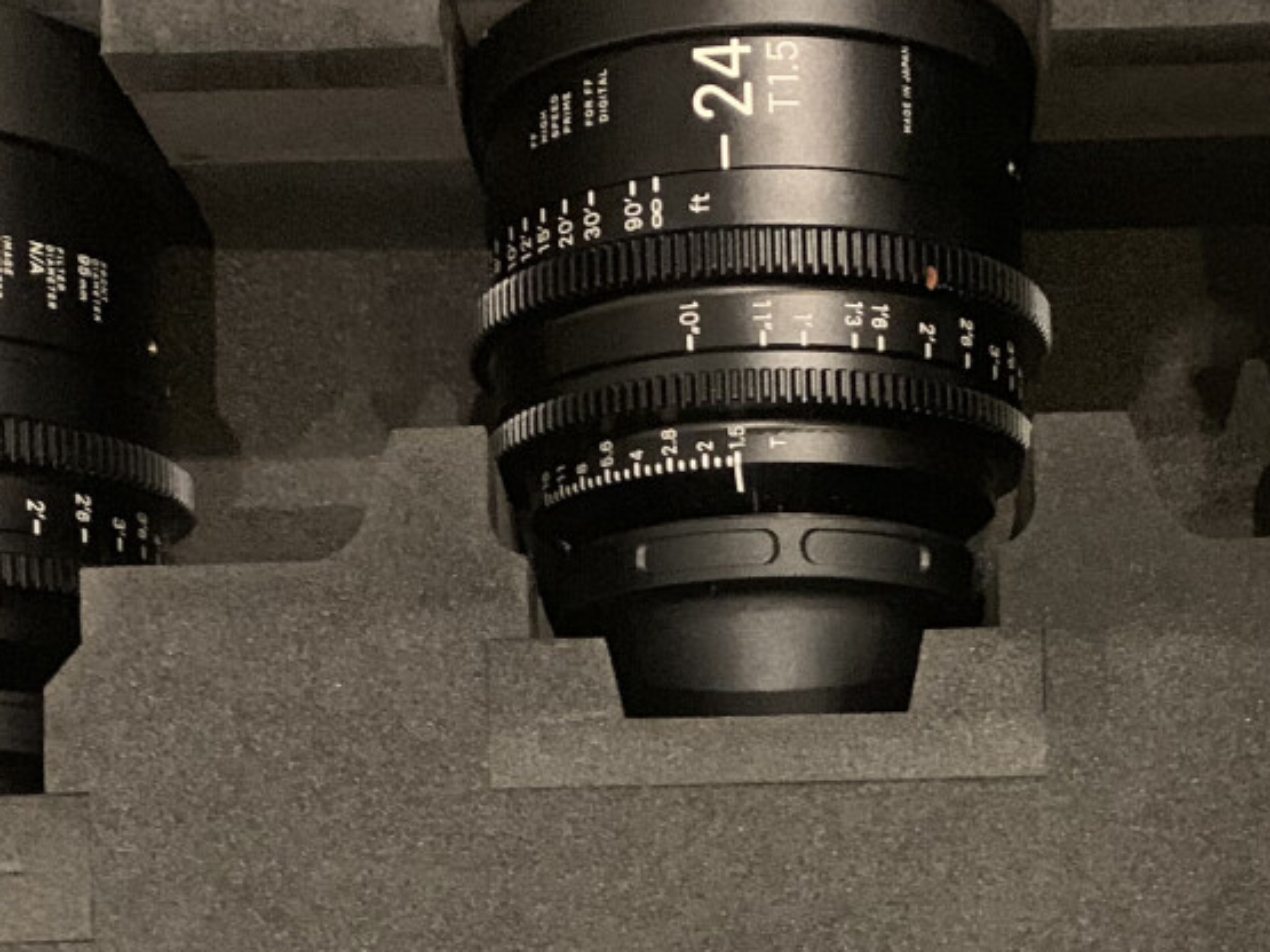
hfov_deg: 25.9
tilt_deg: -87.1
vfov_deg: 18.4
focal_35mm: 75
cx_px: 792
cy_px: 1206
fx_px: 2751
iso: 800
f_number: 1.8
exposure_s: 1/20
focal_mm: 4.25
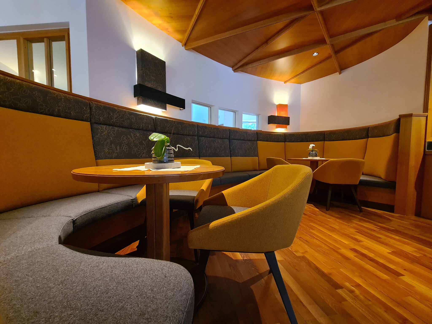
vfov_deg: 89.9
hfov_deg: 106.2
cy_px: 162
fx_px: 162
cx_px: 216
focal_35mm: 13
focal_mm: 2.2
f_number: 2.2
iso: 640
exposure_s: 1/33
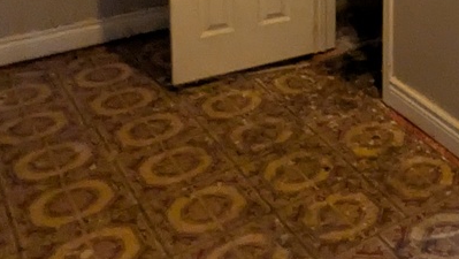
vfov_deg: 18.9
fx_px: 670
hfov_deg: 32.6
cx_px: 520
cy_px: -146
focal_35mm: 55
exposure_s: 1/24
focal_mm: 1.85
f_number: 2.2
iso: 320
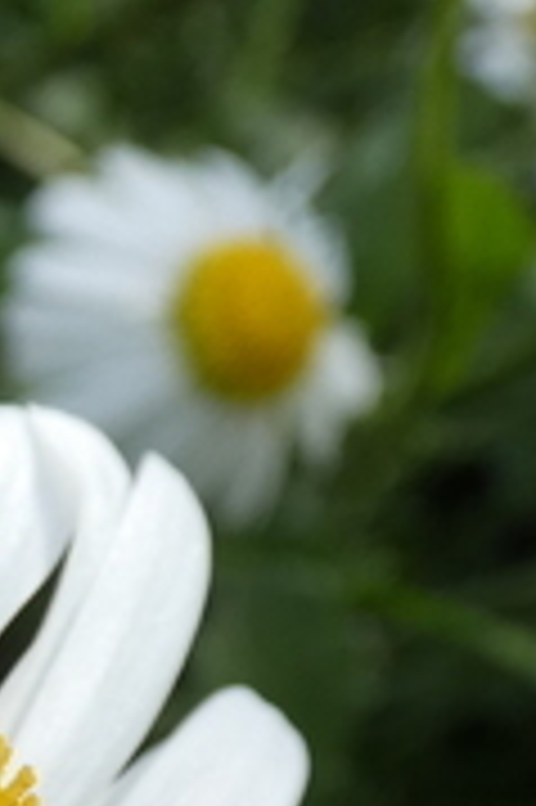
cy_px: 919
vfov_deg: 20.7
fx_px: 2081
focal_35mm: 93
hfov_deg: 13.9
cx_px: -216
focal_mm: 3.6
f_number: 2.8
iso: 80
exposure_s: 1/400
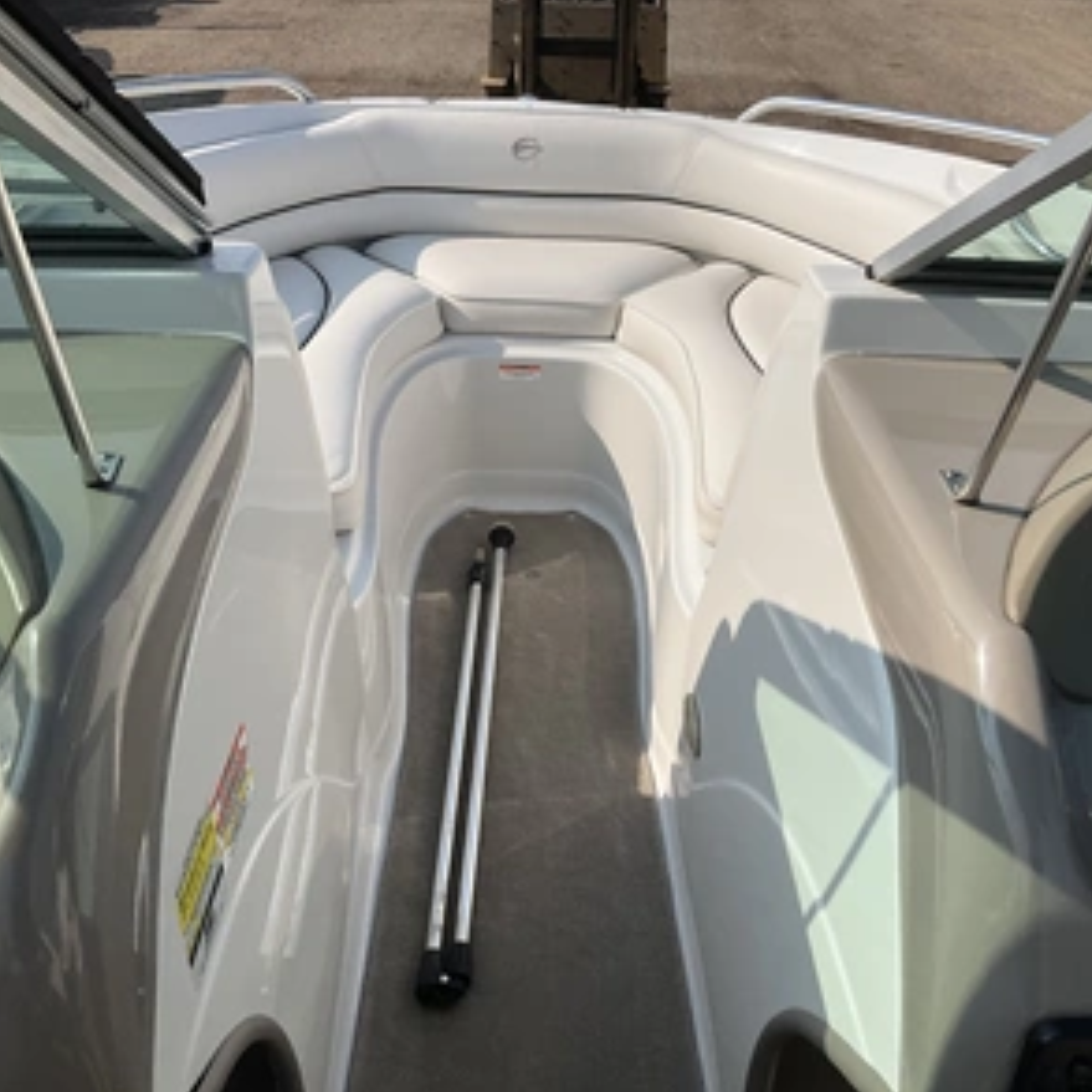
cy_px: 552
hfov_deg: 47.2
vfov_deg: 47.2
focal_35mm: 35
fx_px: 1249
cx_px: 589
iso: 25
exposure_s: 1/2227
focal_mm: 3
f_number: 1.8
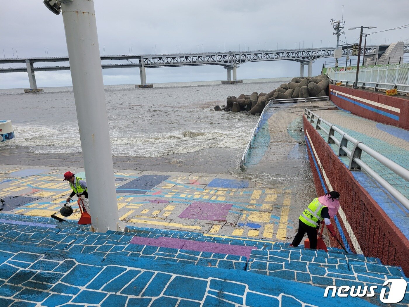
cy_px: 154
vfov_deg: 53.1
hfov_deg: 67.3
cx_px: 204
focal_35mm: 26
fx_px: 307
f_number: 1.8
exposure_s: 1/1369
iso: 40
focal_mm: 5.4
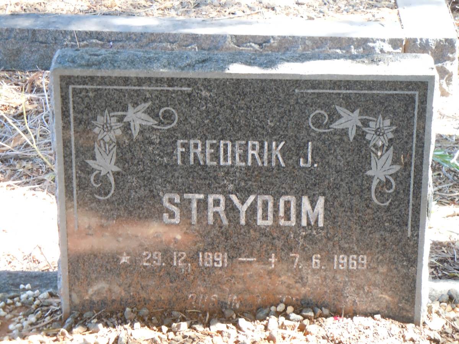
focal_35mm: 116
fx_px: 1538
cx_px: 230
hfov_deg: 17.0
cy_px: 172
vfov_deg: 12.8
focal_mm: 20.9
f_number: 4.6
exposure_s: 1/25
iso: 200
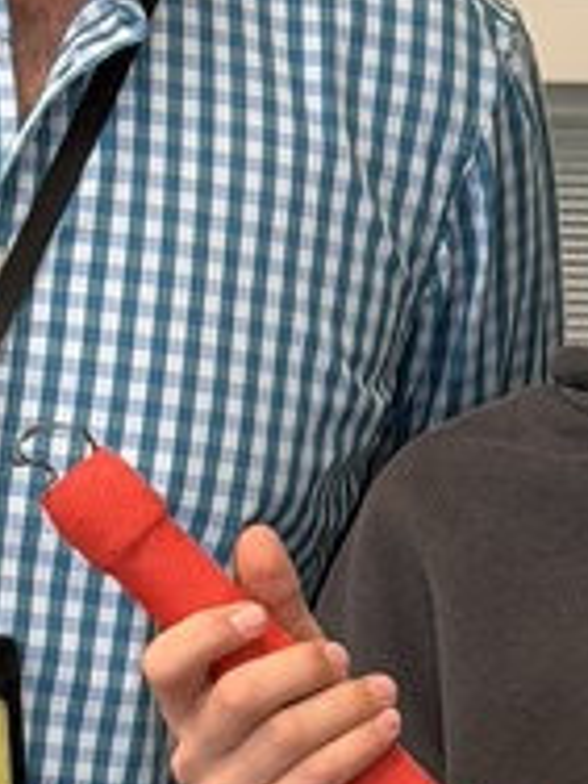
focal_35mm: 261
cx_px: 288
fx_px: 5911
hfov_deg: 5.7
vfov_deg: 7.6
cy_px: 646
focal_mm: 6.76
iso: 80
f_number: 1.78
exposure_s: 1/60
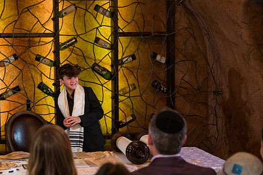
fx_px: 628
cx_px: 90
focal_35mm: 86
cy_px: 103
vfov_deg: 15.9
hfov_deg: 23.6
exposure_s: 1/200
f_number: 4
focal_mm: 60
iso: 1250
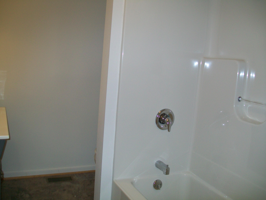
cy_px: 100
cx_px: 133
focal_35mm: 36
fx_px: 277
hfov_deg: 51.4
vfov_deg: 39.7
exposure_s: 1/60
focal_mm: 6
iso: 64
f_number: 2.7
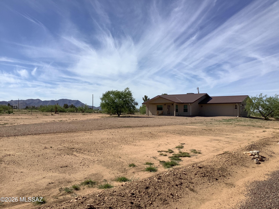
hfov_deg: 58.4
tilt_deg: +0.8
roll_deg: -0.1
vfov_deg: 45.4
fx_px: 250
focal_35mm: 31
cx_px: 140
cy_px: 104
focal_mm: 3.3
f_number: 2.4
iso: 25
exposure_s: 1/2398
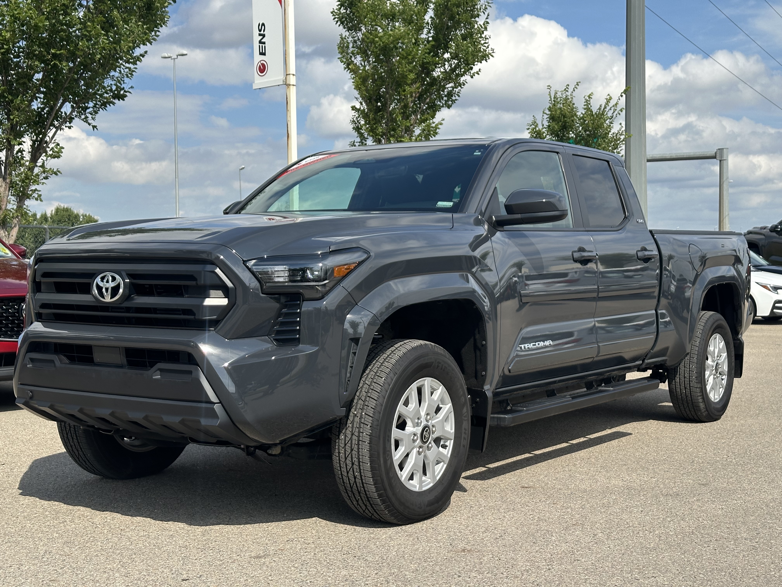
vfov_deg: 30.3
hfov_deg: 39.7
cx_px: 391
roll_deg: +1.4
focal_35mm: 48
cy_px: 294
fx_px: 1084
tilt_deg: -1.4
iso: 64
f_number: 1.78
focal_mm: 6.86
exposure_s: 1/3597
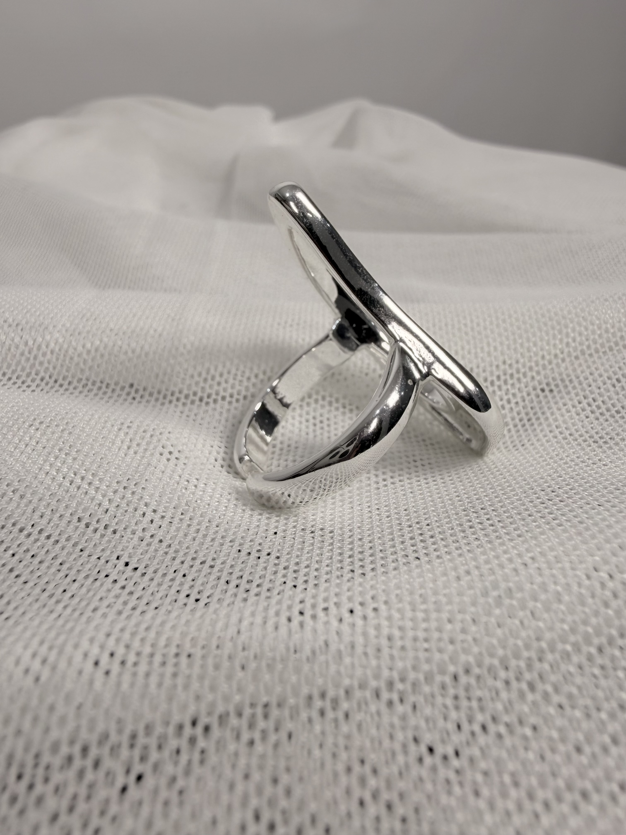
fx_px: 627
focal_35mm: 26
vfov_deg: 67.3
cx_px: 313
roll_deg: +0.3
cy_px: 418
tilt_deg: -24.2
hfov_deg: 53.1
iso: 40
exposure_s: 1/172
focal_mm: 2.22
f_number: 2.2
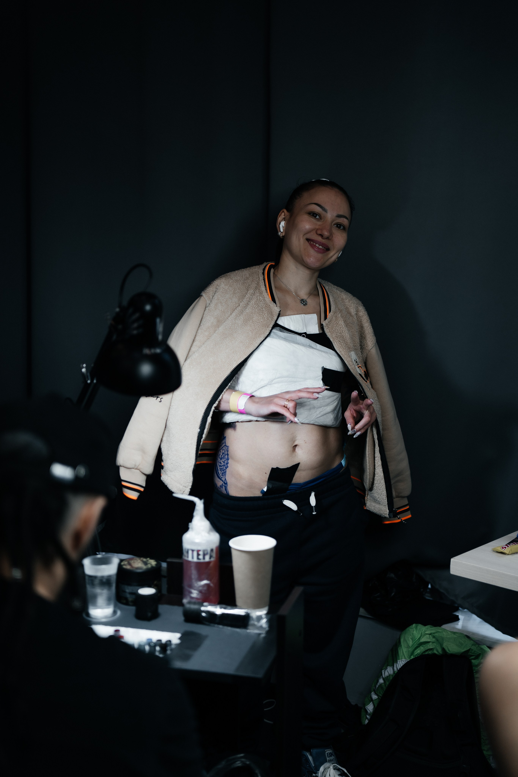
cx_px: 259
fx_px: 971
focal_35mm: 45
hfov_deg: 29.9
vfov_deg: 43.6
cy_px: 388
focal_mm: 45
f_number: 1.8
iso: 250
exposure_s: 1/200
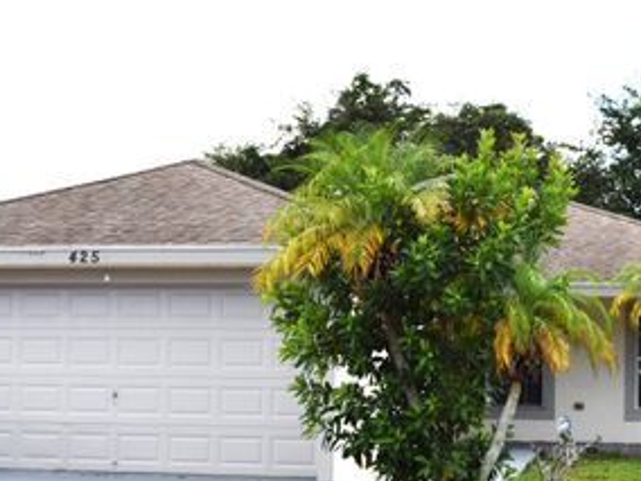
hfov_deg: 27.3
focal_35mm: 71
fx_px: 1315
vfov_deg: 20.6
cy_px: 331
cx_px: 393
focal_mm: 28
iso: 100
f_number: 8
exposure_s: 1/200
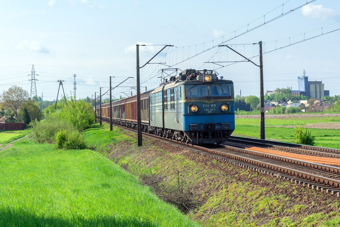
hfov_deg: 19.5
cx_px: 170
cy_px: 114
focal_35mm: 105
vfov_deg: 13.0
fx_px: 992
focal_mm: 70
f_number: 7.1
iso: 160
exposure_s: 1/400
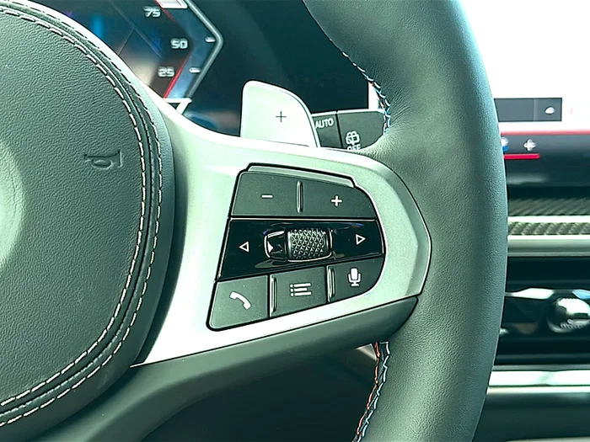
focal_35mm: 48
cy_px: 221
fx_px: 818
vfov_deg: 30.3
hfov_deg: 39.7
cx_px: 295
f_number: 1.78
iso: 100
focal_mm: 6.86
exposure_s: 1/530
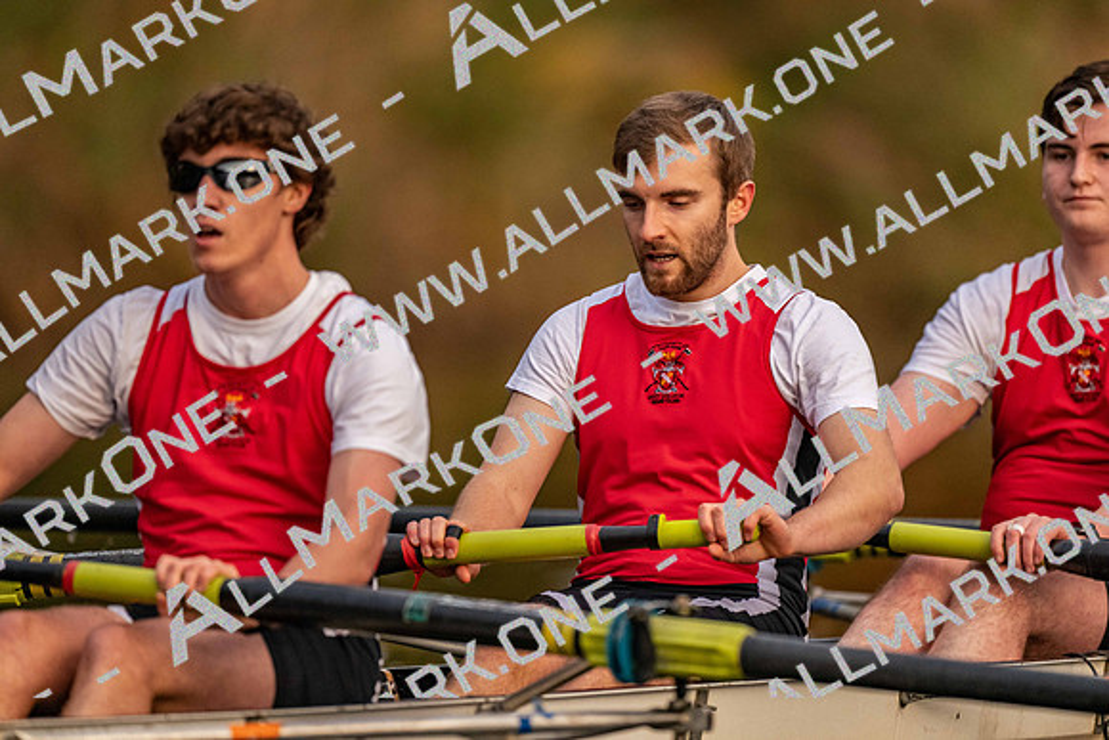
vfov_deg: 2.3
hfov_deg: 3.4
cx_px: 554
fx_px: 18487
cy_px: 370
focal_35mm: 600
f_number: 4
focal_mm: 600
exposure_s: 1/2500
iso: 3200
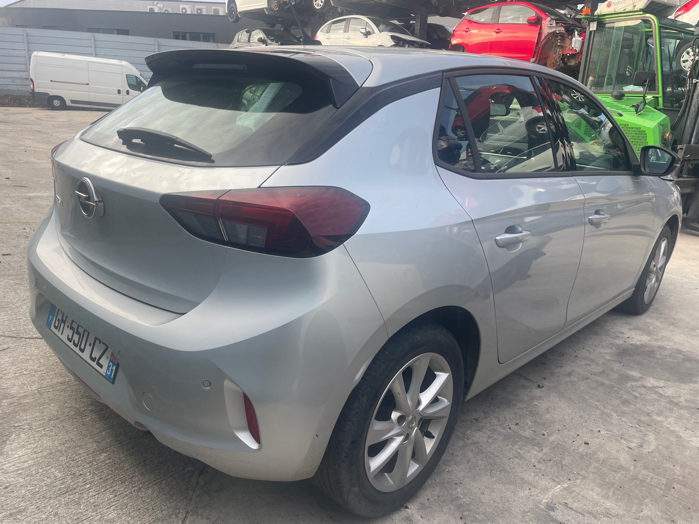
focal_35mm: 26
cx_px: 350
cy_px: 262
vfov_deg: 53.1
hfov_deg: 67.3
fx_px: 525
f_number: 1.6
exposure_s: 1/493
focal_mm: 4.2
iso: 32
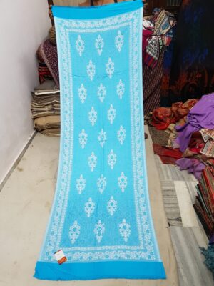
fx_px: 214
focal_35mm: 26
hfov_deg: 53.1
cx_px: 107
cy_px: 143
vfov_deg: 67.3
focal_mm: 4.2
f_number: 1.7
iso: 160
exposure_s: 1/33
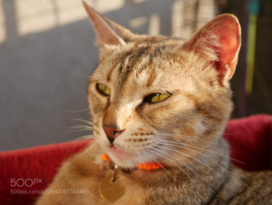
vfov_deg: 21.0
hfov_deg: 27.8
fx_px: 550
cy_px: 102
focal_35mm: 70
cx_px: 136
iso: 200
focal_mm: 35
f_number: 5.5
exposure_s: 1/125
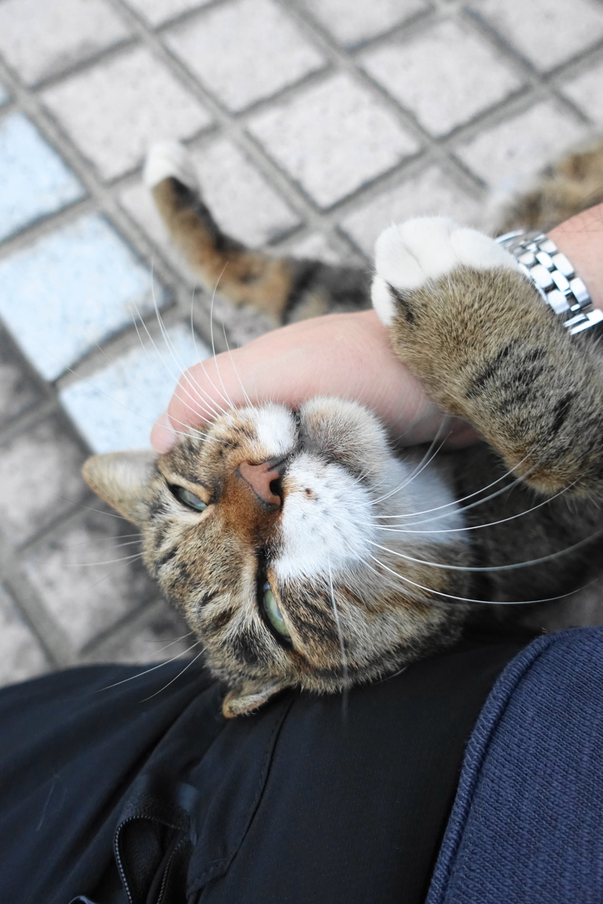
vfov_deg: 73.7
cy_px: 452
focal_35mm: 24
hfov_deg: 53.1
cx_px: 302
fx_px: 603
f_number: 2.2
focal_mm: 8.8
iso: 1000
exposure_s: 1/250
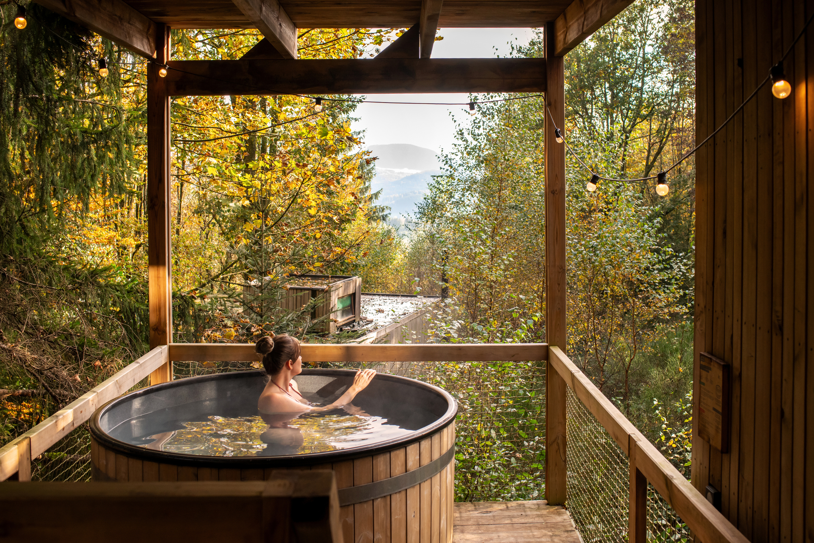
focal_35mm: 35
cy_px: 272
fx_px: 791
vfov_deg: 37.8
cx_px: 407
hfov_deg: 54.4
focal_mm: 35
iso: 640
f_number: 5
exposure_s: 1/320
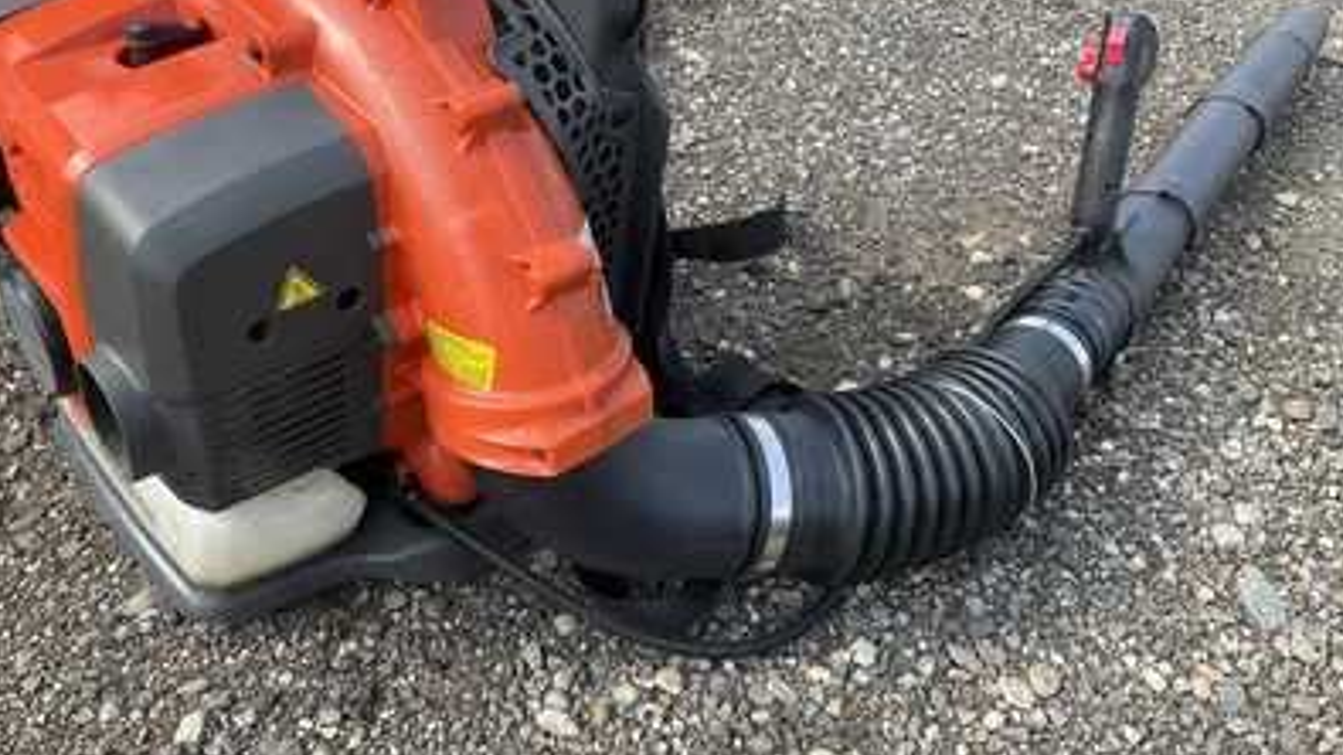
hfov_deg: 61.0
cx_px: 666
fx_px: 1139
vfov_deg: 36.5
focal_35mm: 32
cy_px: 303
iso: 25
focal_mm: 3
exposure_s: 1/365
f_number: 1.8
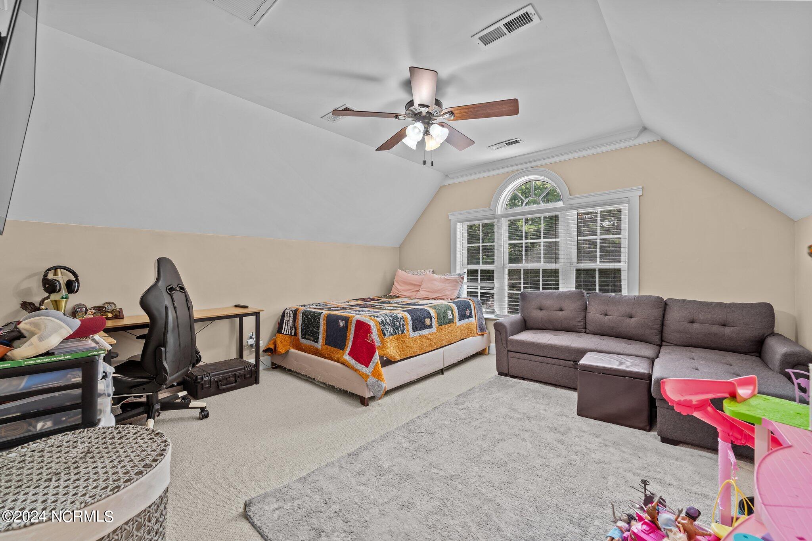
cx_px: 406
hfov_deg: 104.3
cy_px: 270
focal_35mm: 14
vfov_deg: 81.2
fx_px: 316
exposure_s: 1/2
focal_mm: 14
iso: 400
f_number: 8
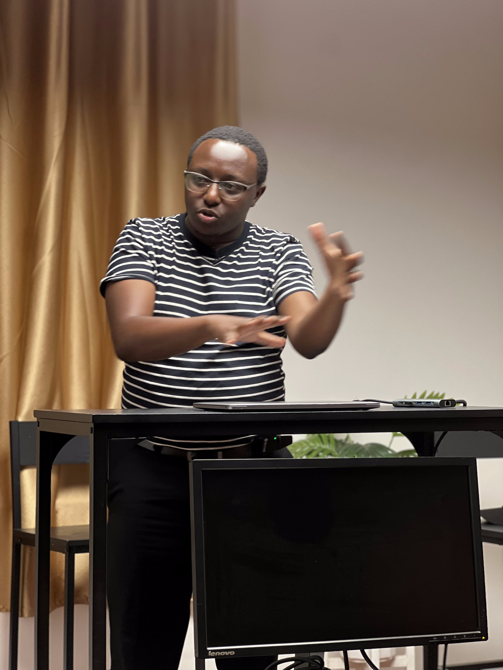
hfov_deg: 19.1
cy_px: 335
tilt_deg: +2.2
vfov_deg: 25.3
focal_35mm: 77
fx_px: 1492
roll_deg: +0.5
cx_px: 252
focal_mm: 9
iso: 200
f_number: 2.8
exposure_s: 1/33
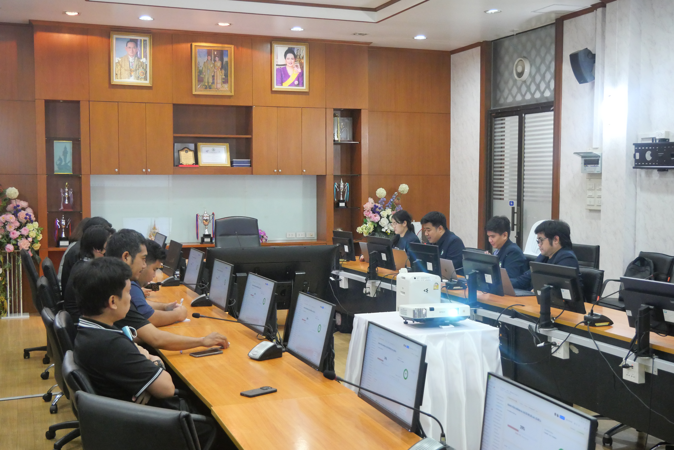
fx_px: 768
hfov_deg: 47.4
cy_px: 225
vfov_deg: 32.7
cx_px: 337
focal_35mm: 41
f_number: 4.1
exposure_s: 1/60
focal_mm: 20
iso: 3200
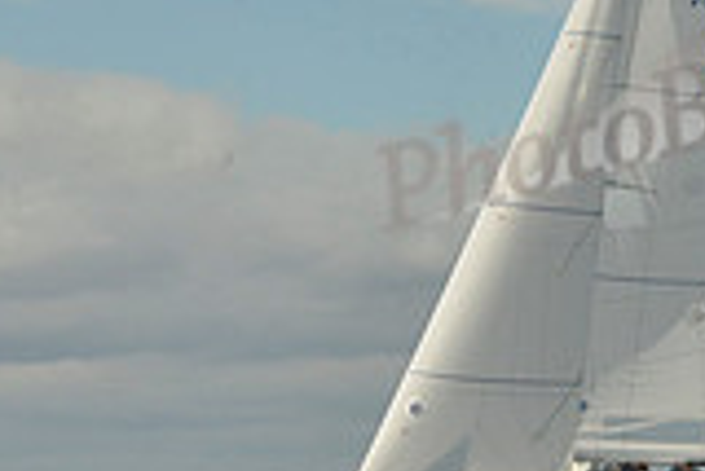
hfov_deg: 7.9
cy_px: 284
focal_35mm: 253
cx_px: 1229
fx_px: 4959
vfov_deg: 5.4
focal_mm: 70
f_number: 18
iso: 400
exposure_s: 1/500
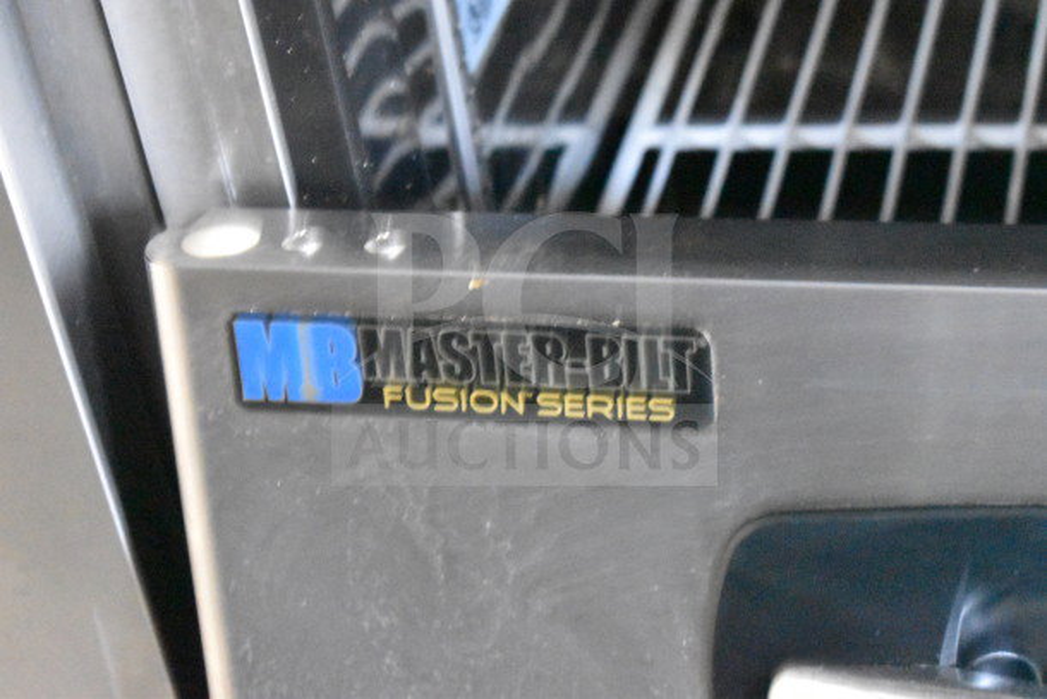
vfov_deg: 16.6
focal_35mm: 82
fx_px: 2400
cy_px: 350
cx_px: 524
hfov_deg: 24.6
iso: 25600
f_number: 5.6
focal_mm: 55
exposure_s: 1/6
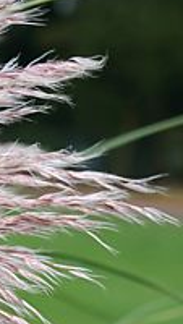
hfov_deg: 6.7
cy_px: 395
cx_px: -148
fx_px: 1530
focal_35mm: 178
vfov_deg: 11.8
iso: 64
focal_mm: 40
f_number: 5
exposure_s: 1/250
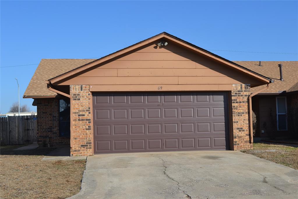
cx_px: 149
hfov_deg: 41.1
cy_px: 100
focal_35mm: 48
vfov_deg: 28.1
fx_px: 397
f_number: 8
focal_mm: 32
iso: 100
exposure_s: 1/250
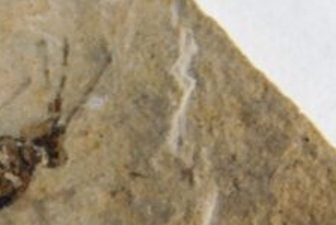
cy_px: 163
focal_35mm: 679
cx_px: -47
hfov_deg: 3.0
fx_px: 6341
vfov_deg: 2.0
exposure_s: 1/30
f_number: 5.4
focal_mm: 35.9
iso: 125
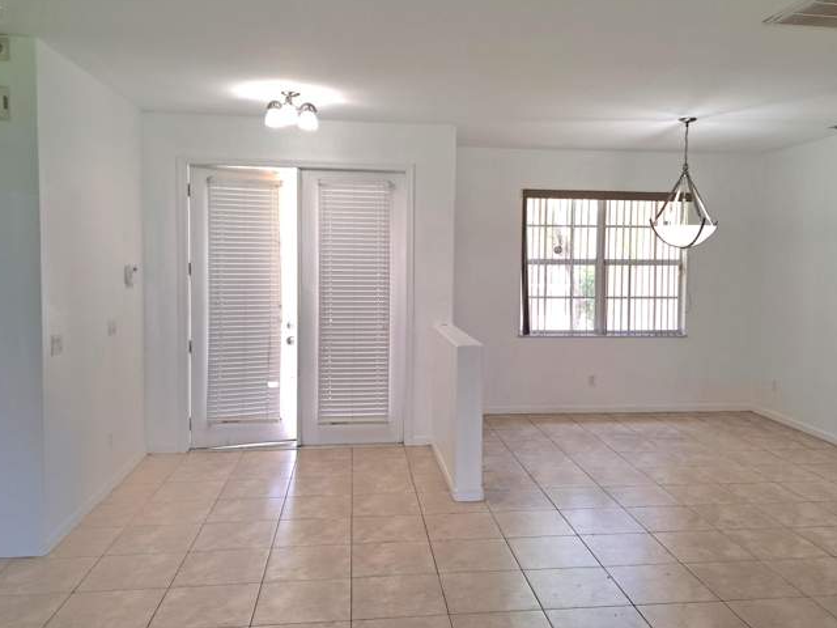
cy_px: 300
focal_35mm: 30
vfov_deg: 46.8
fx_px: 725
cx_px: 468
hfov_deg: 59.8
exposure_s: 1/60.2
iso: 80
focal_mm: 5.23
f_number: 1.8
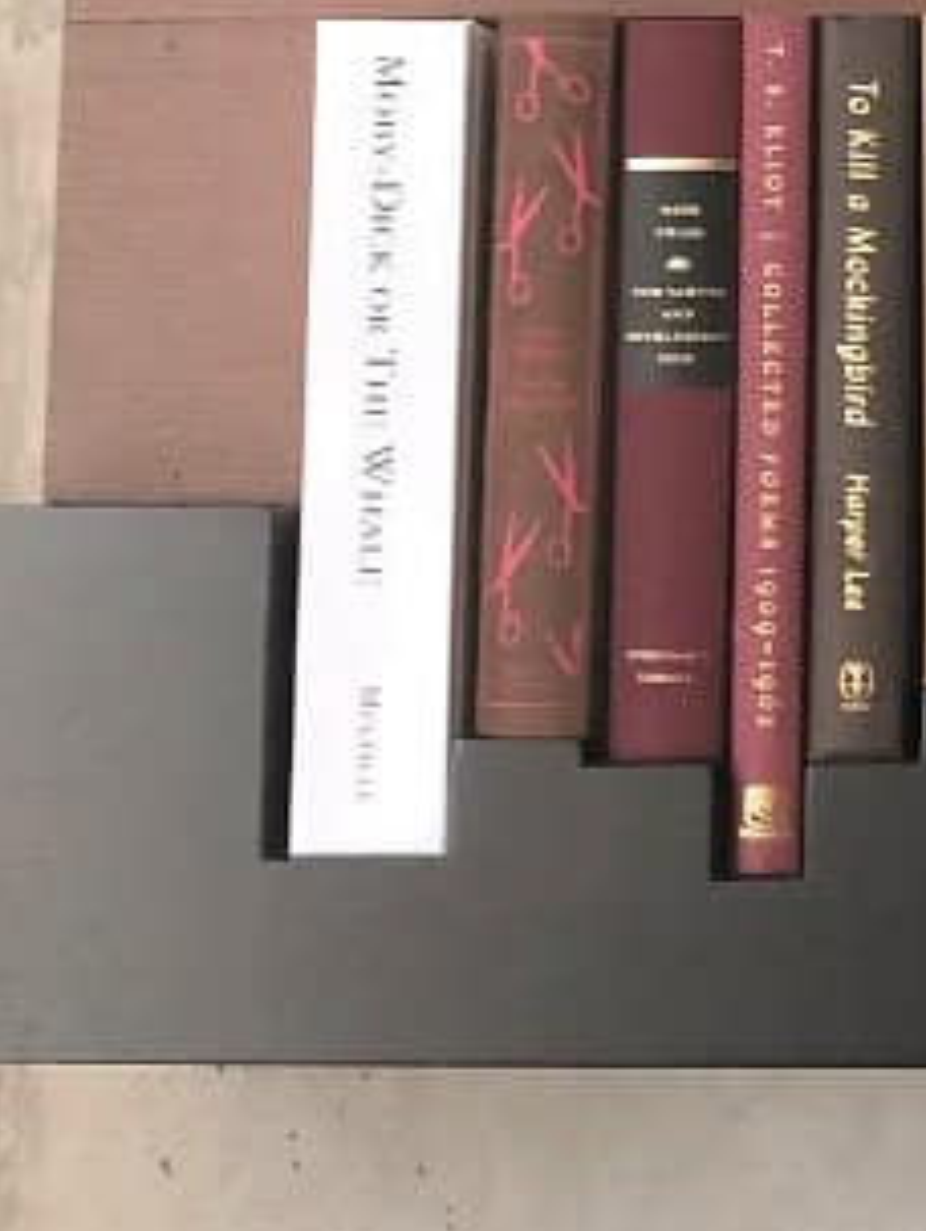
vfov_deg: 20.5
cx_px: 1137
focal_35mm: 93
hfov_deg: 15.3
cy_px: 57
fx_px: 3310
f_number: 1.8
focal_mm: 4
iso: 40
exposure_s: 1/15
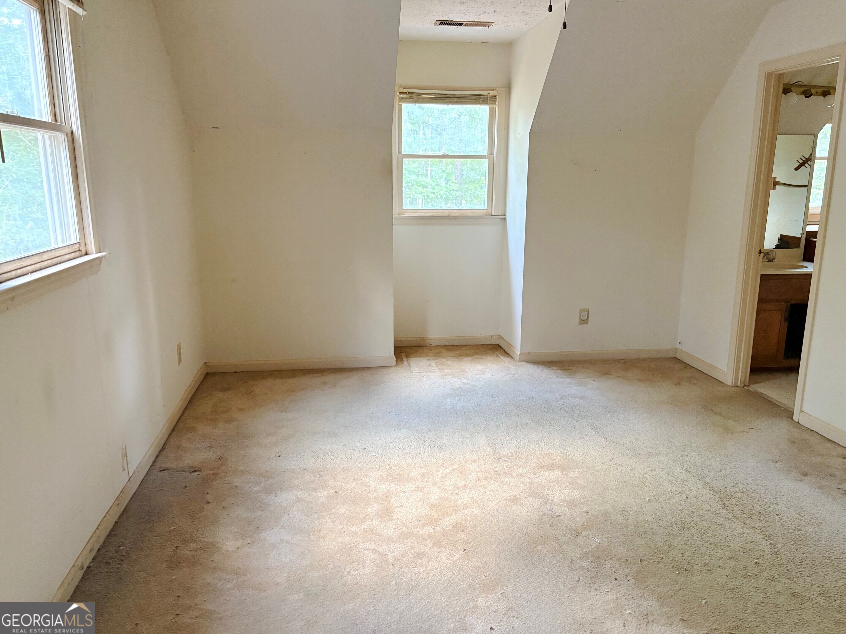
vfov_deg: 53.1
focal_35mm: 26
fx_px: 635
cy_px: 317
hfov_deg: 67.3
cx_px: 423
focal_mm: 5.96
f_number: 1.6
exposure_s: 1/60
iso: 500
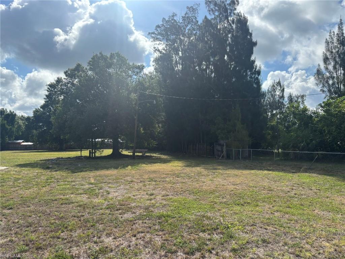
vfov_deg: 53.1
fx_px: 259
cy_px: 130
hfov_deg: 67.3
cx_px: 172
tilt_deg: +1.5
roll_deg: +3.5
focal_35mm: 26
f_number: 1.6
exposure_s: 1/4630
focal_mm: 5.96
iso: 50
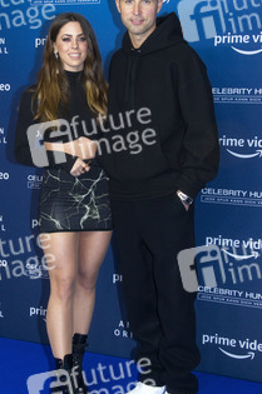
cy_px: 200
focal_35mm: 61
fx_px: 668
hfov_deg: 22.2
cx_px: 128
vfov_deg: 32.9
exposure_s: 1/200
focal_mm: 48
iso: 1600
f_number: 5.6
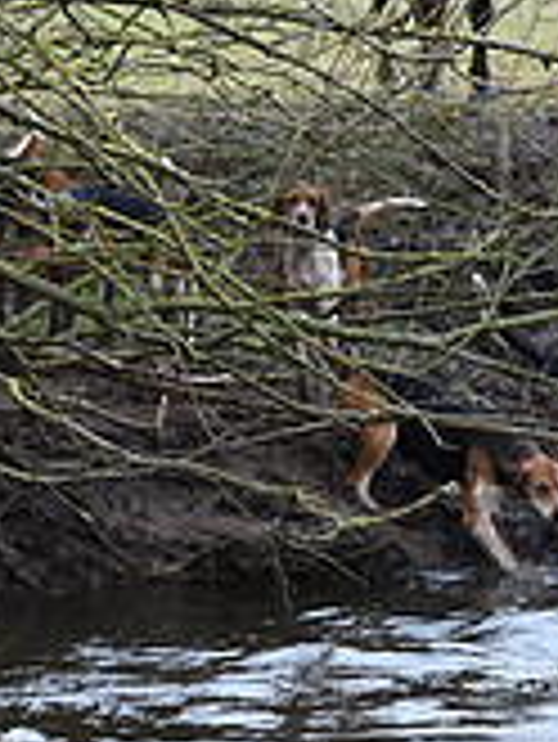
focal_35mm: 310
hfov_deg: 4.7
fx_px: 6654
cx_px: 1206
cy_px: 486
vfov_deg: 6.4
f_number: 5.6
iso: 2000
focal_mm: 92
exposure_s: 1/1250
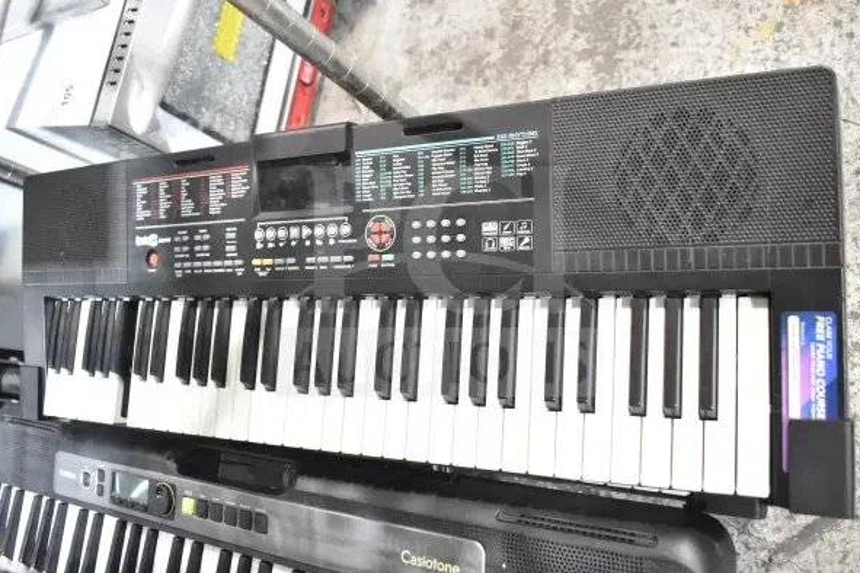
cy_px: 281
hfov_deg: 57.9
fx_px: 777
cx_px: 438
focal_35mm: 33
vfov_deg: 40.5
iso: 6400
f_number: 5
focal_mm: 21
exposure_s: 1/100
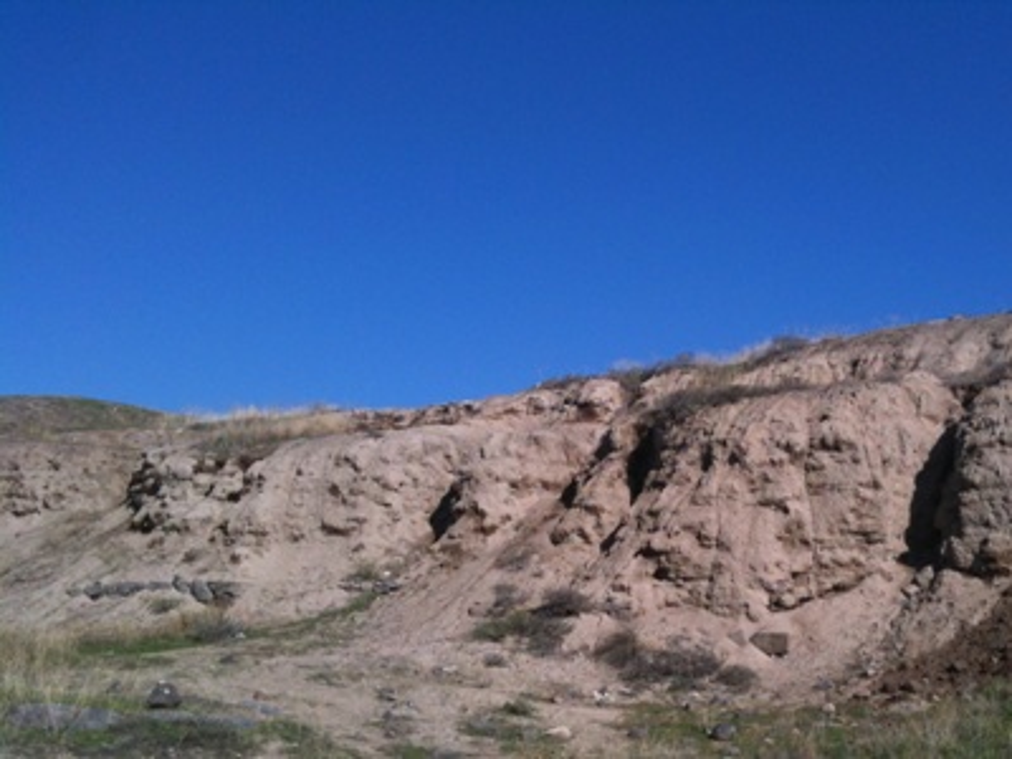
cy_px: 380
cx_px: 506
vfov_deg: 40.7
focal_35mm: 35
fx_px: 1023
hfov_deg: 52.6
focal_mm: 3.85
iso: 64
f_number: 2.8
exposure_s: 1/1765
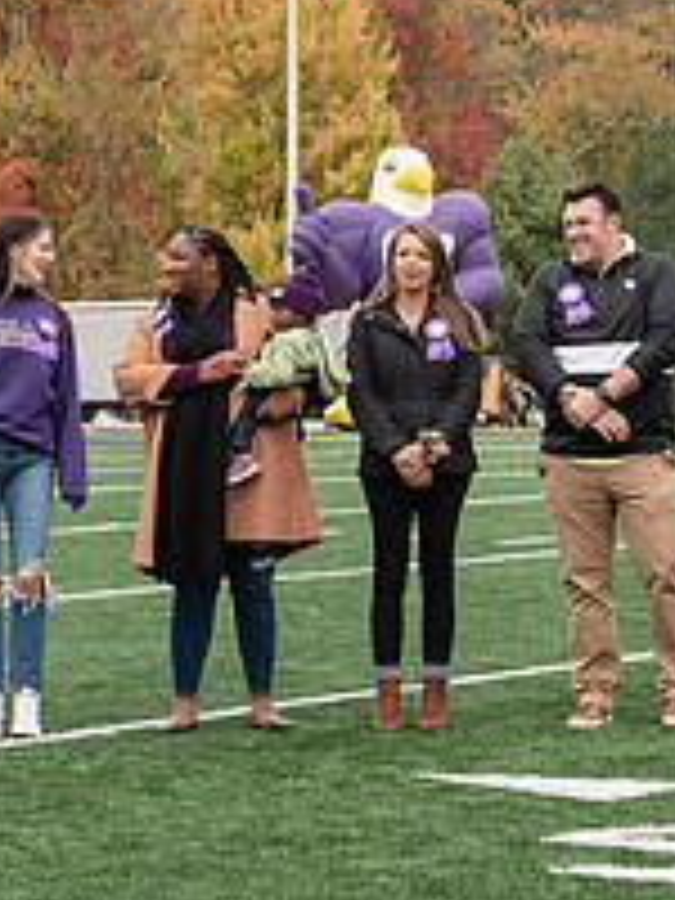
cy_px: 376
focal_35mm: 145
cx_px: 585
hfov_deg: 10.2
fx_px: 3770
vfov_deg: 13.6
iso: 500
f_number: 6.3
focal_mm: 52
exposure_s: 1/640
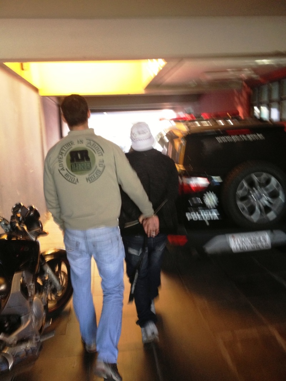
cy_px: 190
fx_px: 386
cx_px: 143
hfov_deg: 40.7
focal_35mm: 35
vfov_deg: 52.6
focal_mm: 4.28
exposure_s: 1/20
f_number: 2.4
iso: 160
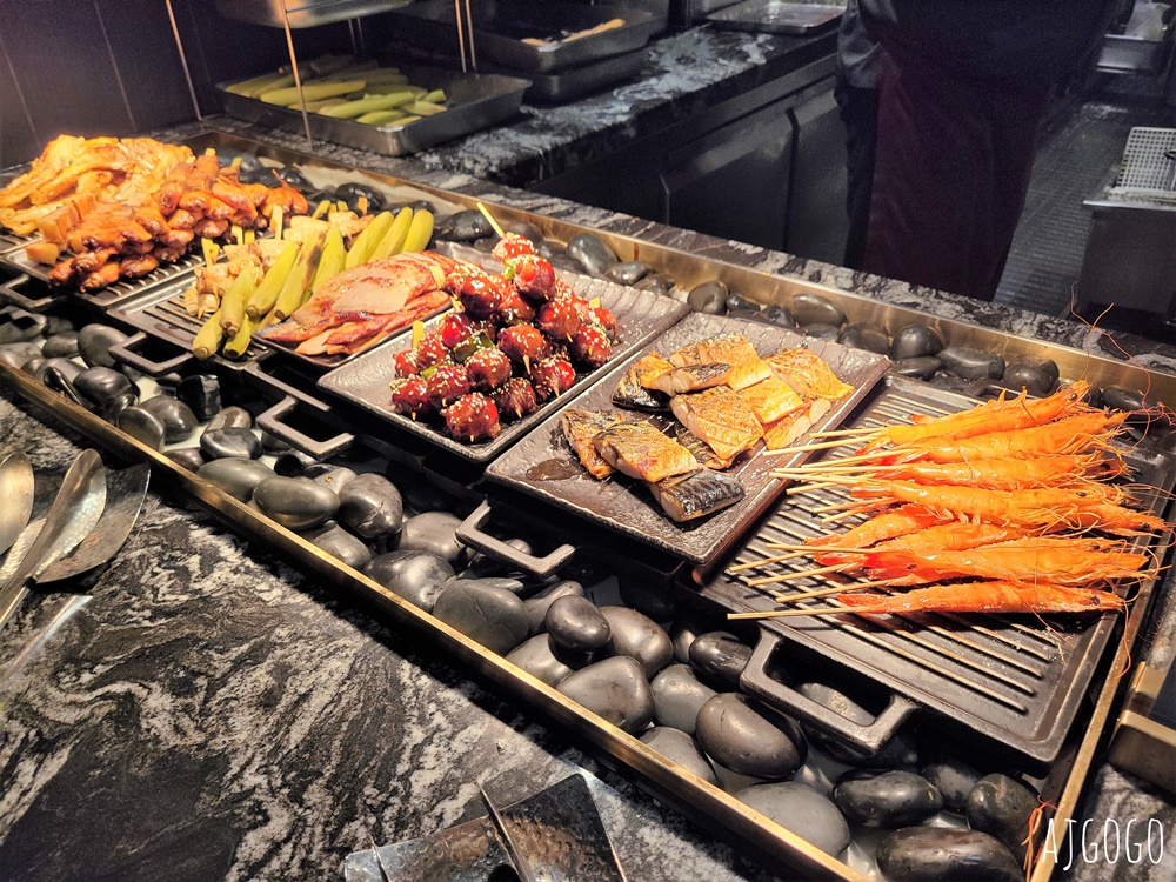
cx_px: 588
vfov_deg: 53.1
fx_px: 883
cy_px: 441
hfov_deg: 67.3
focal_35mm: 26
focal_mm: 5.4
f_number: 1.8
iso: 50
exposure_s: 1/119
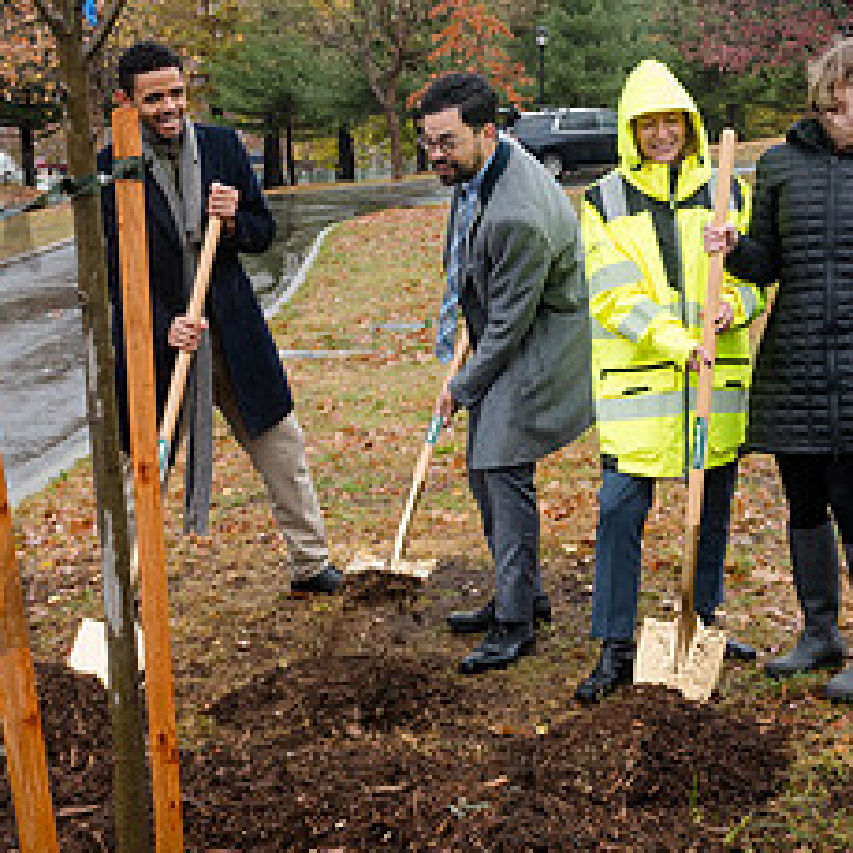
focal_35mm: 63
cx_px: 594
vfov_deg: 27.1
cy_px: 277
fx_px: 1756
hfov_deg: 27.1
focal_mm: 24
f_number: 6.3
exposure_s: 1/250
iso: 500
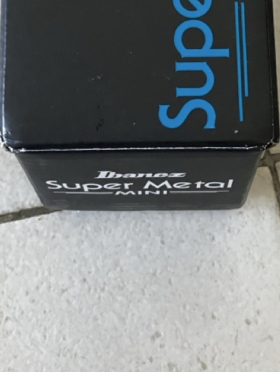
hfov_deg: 22.6
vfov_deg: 28.4
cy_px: 20
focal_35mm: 65
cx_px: 158
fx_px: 700
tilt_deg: -75.7
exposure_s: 1/60
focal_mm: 3.99
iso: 250
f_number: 1.8
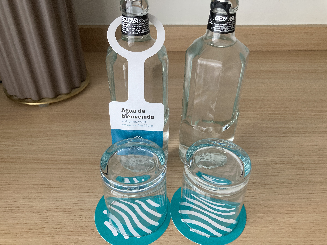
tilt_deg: -37.2
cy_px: 122
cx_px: 164
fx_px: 265
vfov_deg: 49.7
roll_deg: -0.4
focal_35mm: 28
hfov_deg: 63.4
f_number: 1.8
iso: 200
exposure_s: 1/60
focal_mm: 3.99
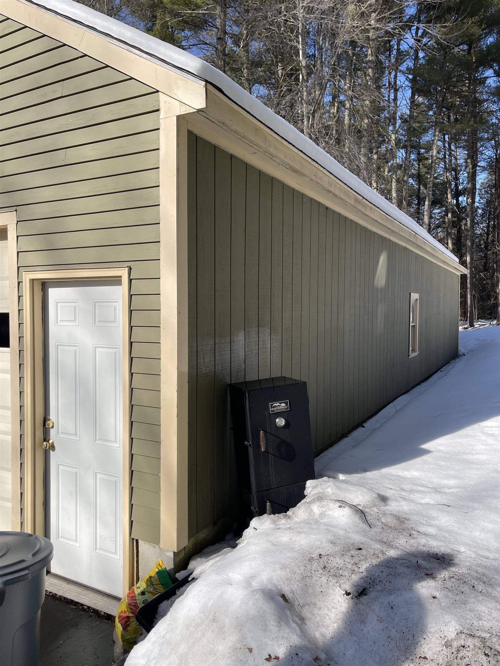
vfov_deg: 69.4
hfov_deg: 54.9
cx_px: 250
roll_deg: +0.2
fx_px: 481
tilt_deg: -1.9
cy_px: 333
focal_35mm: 25
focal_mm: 5.1
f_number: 1.6
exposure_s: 1/3086
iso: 32
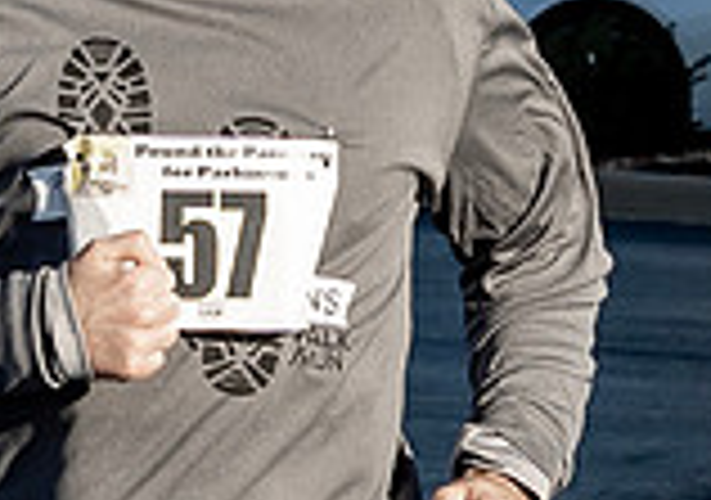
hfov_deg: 4.5
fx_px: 9117
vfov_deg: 3.1
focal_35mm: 454
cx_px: 457
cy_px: 647
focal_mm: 36
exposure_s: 1/800
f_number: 4.5
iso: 160
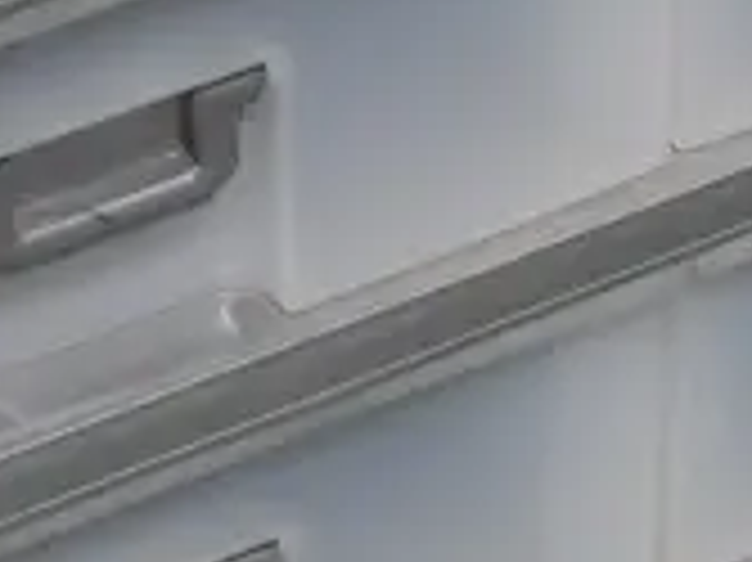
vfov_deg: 5.9
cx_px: 842
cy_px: -506
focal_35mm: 246
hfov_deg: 8.0
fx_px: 5340
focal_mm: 20
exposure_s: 1/60
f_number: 4.5
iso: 640
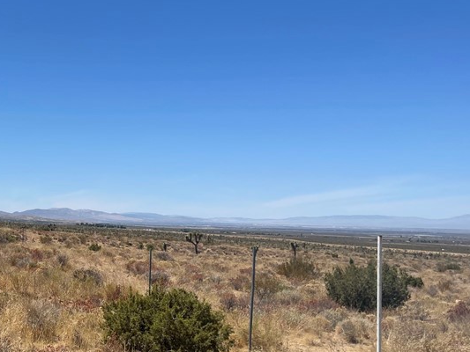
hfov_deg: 37.2
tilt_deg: +0.1
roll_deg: -2.1
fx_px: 652
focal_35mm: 48
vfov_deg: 30.1
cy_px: 222
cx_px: 50
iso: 32
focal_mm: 5.1
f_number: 1.6
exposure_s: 1/4902
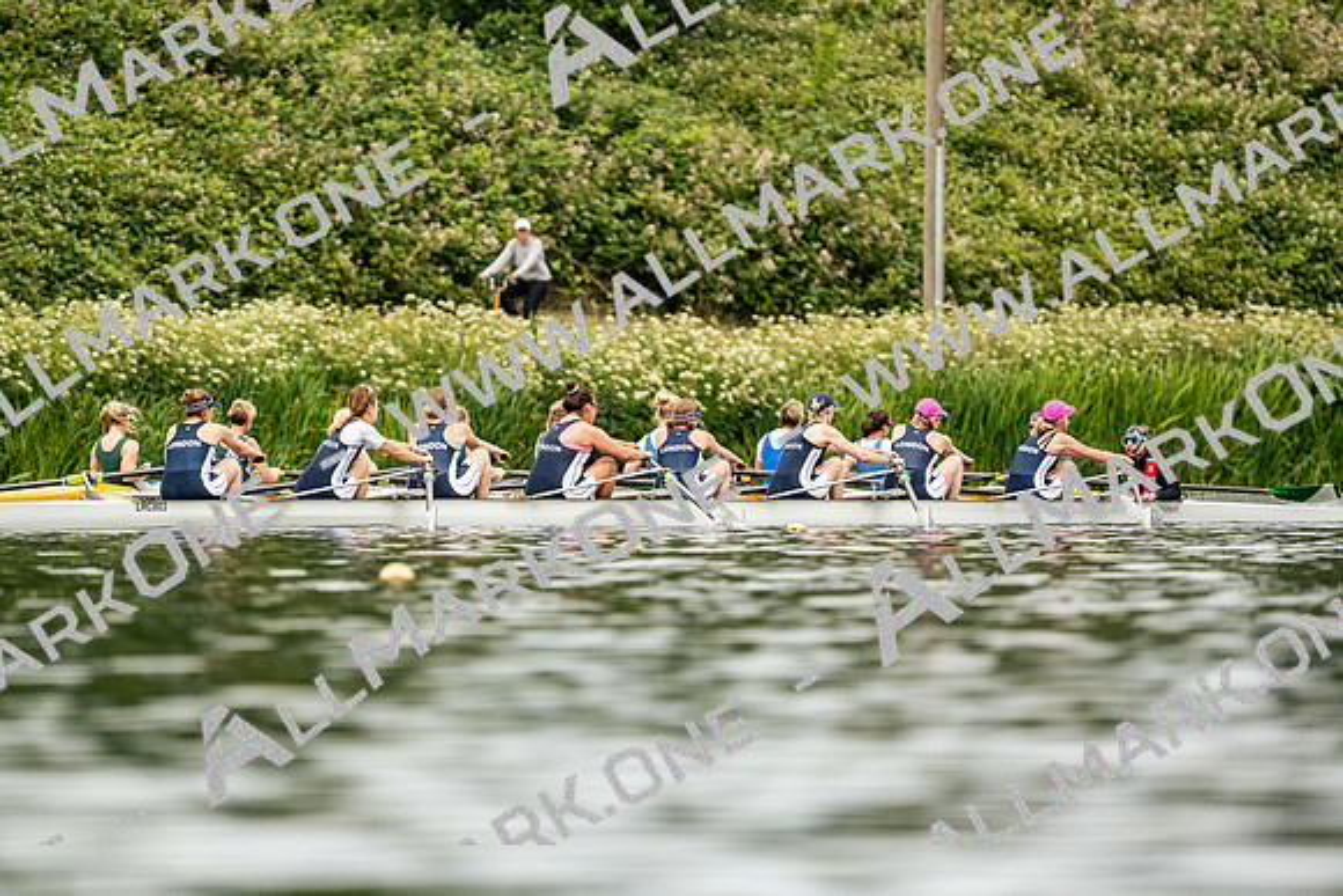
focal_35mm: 600
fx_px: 22388
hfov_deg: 3.4
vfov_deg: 2.3
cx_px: 672
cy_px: 448
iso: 400
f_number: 6.3
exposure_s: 1/2000
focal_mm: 600
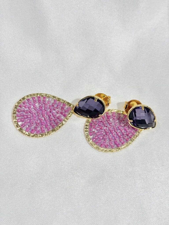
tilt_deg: -53.4
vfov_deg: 36.8
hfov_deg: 28.0
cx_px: 84
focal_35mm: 52
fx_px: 338
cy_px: 112
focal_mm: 5.96
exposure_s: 1/244
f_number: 1.6
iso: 32
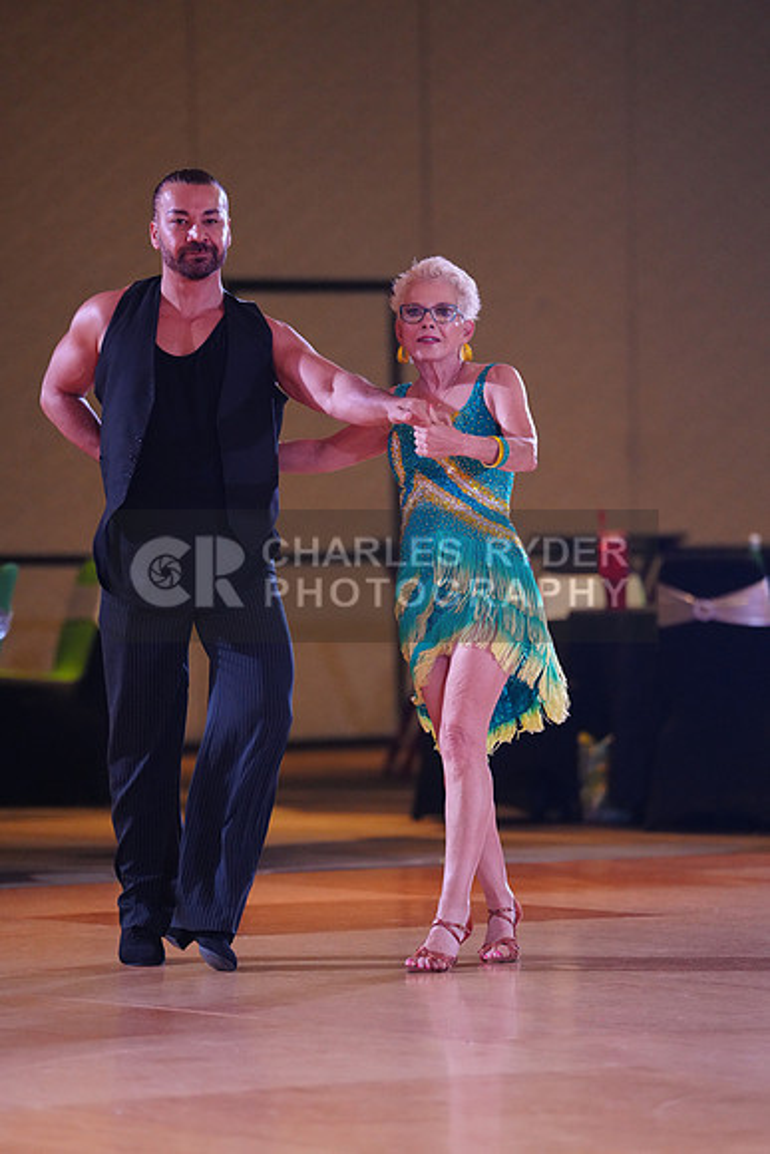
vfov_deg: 10.3
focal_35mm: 200
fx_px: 6412
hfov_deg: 6.9
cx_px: 385
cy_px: 577
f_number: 2.8
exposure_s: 1/400
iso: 5000
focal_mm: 200
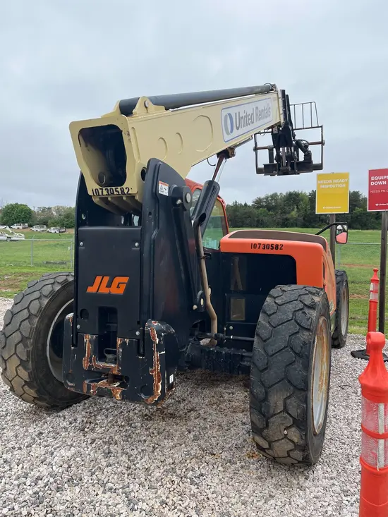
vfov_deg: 67.3
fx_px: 388
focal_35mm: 26
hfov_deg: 53.1
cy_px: 258
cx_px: 194
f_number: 1.6
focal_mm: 5.1
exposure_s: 1/1212
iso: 50
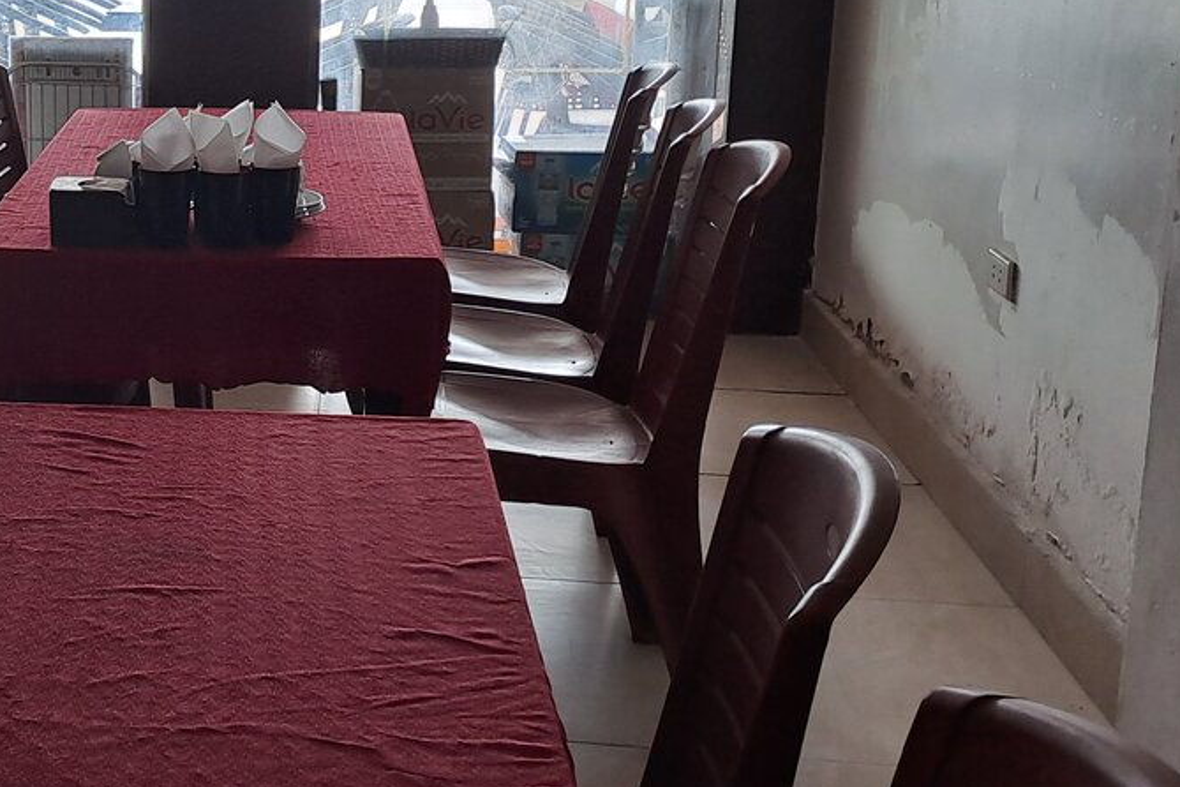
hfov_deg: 33.4
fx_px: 1835
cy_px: 238
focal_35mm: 56
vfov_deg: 24.0
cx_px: 74
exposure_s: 1/100
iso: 40
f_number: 1.8
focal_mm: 4.65
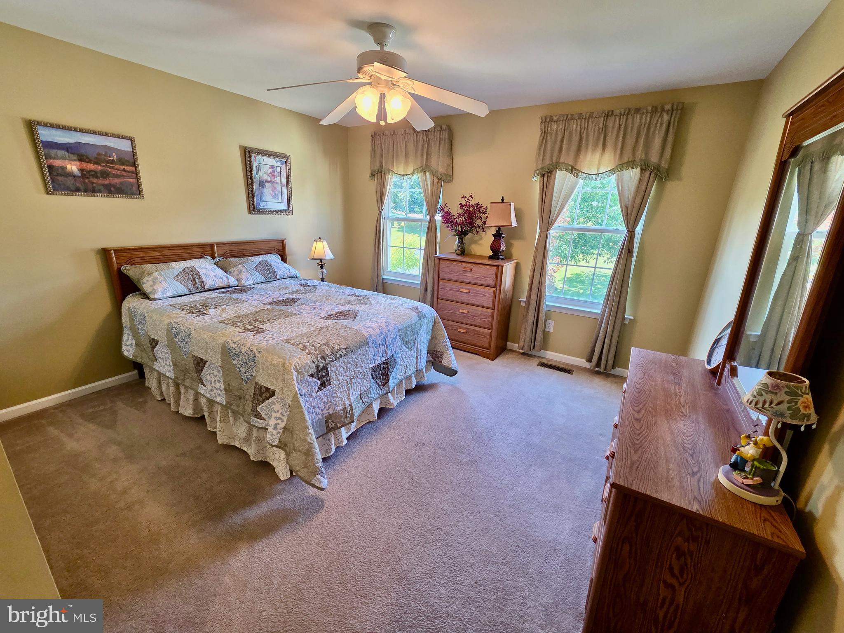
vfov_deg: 89.9
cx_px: 422
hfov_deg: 106.2
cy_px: 316
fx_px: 317
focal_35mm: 13
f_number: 2.2
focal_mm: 2.2
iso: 160
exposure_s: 1/60
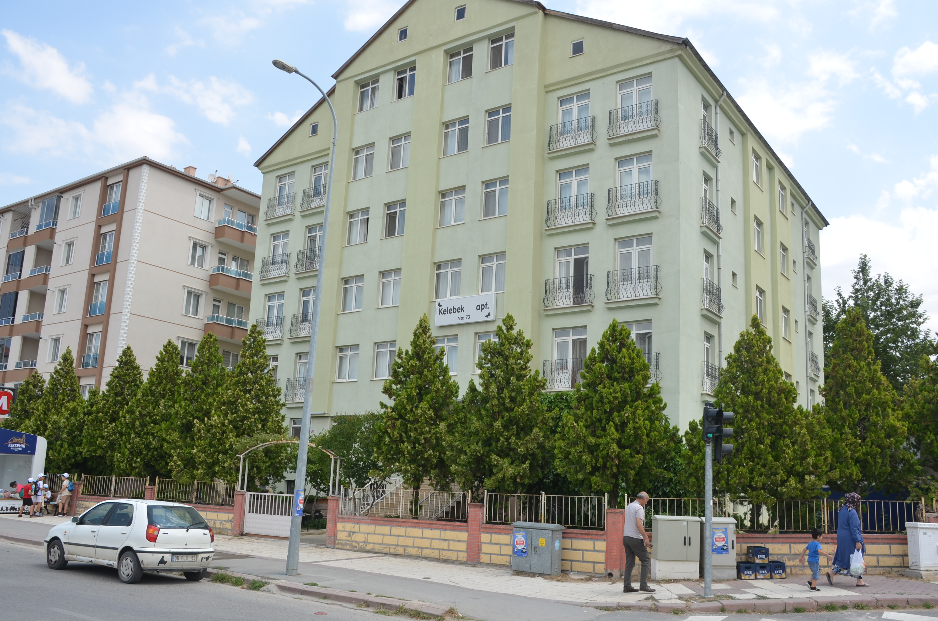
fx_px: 806
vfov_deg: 42.1
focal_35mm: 31
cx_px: 470
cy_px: 318
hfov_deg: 60.4
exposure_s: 1/250
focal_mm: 20
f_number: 8
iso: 140
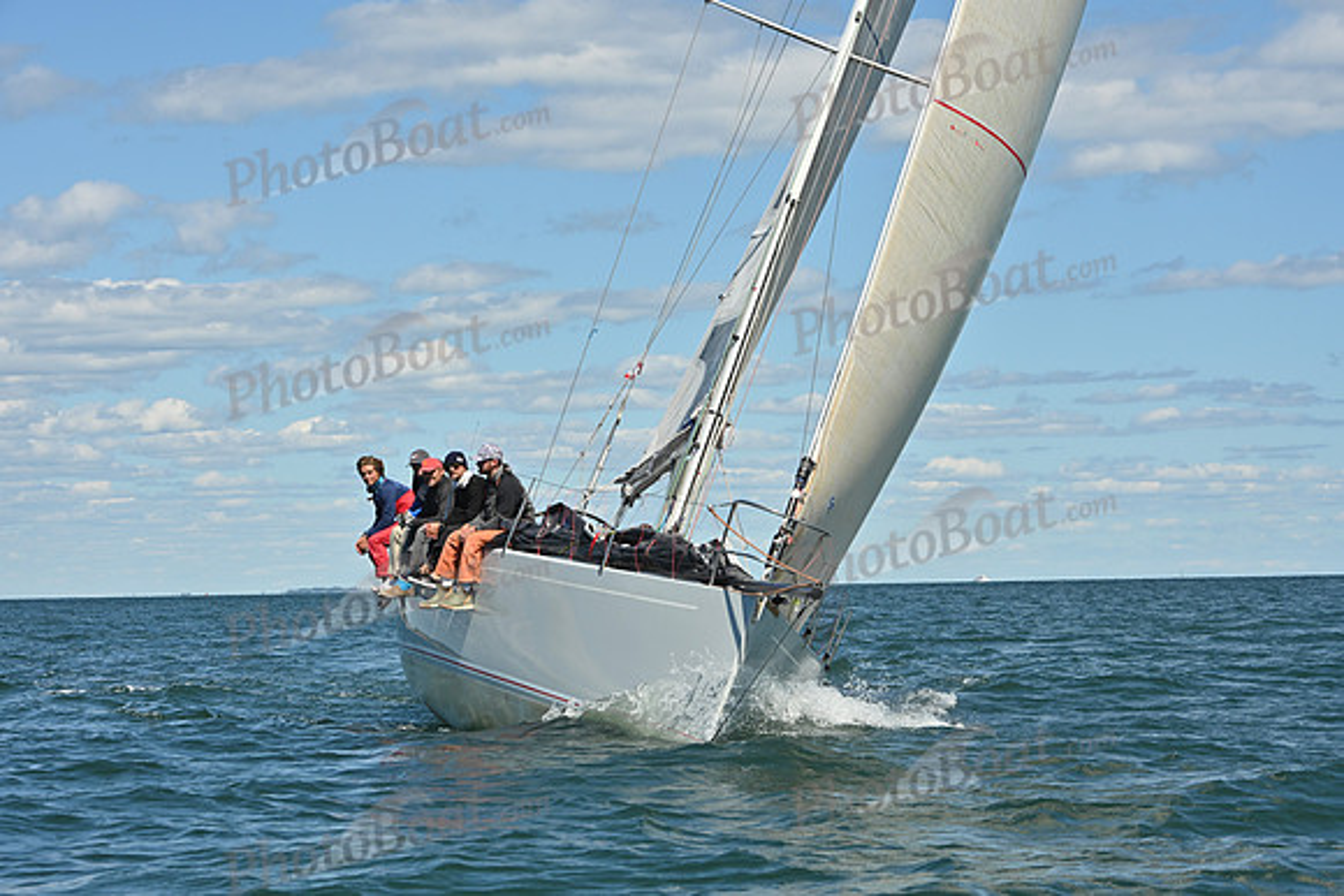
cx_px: 672
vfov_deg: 14.0
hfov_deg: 20.8
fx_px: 3659
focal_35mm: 98
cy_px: 448
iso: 320
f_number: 10
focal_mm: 98
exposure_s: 1/1250
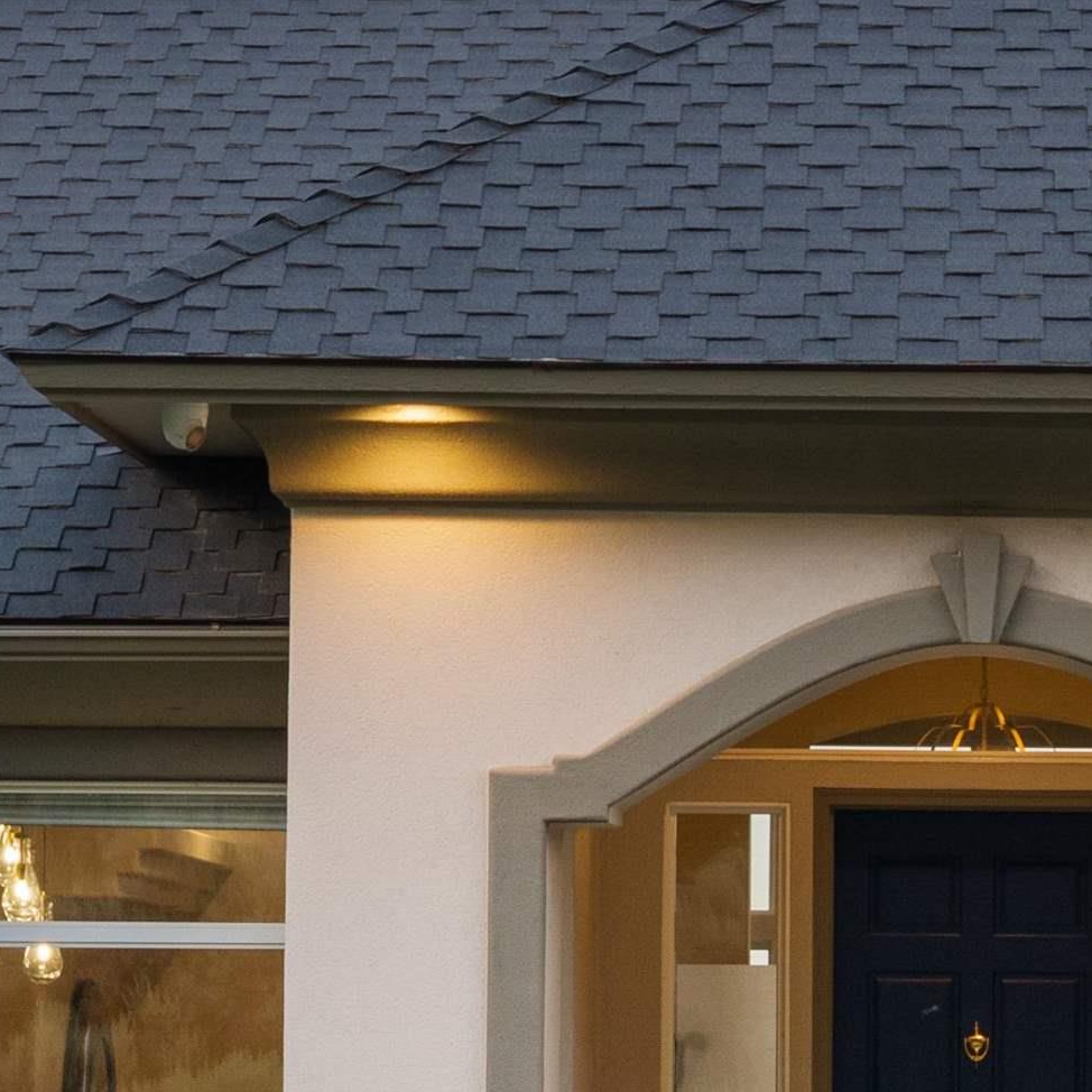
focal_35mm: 195
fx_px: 6960
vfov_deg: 8.9
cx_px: 980
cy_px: 948
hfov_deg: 8.9
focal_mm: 19.35
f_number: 2.8
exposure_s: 1/80
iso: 360
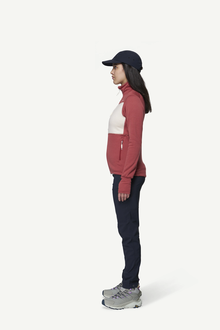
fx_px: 669
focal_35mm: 73
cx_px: 110
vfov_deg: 27.7
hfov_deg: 18.7
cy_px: 165
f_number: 6.3
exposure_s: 1/50
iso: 100
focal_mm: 73
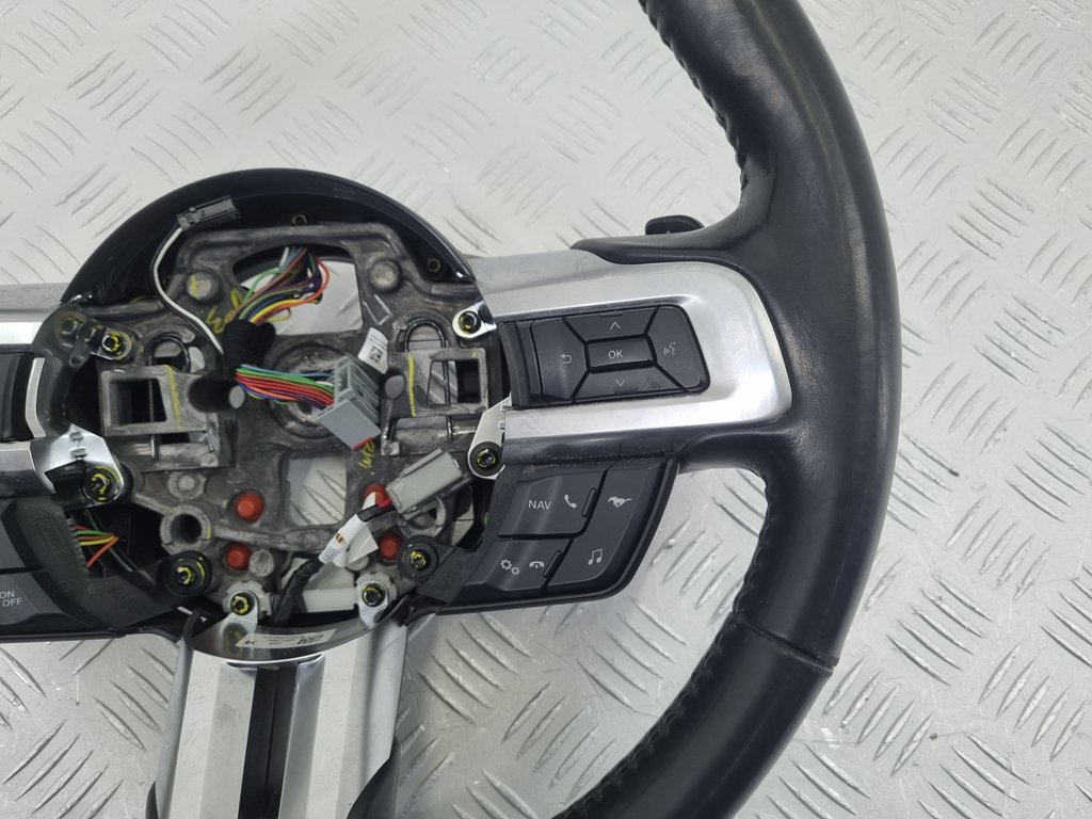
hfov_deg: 67.3
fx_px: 820
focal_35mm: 26
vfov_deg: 53.1
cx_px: 546
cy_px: 410
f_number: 1.8
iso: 50
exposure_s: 1/100
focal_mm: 5.4
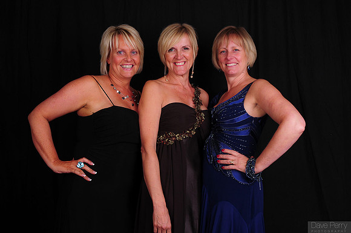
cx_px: 176
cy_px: 116
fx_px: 351
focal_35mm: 36
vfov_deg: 36.8
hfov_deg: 53.2
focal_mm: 24
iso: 200
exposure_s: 1/125
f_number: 8
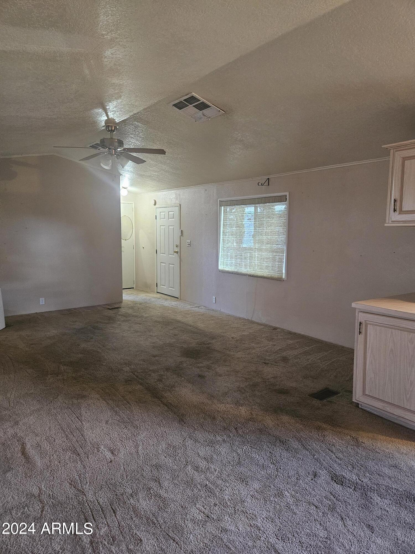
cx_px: 208
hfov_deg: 58.9
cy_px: 277
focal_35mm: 23
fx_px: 368
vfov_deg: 73.9
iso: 640
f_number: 1.8
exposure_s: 1/40
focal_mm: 5.4
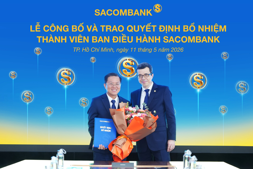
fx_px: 1082
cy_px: 84
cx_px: 126
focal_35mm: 154
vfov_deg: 8.9
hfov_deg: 13.3
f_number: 2.8
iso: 2000
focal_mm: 154
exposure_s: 1/125
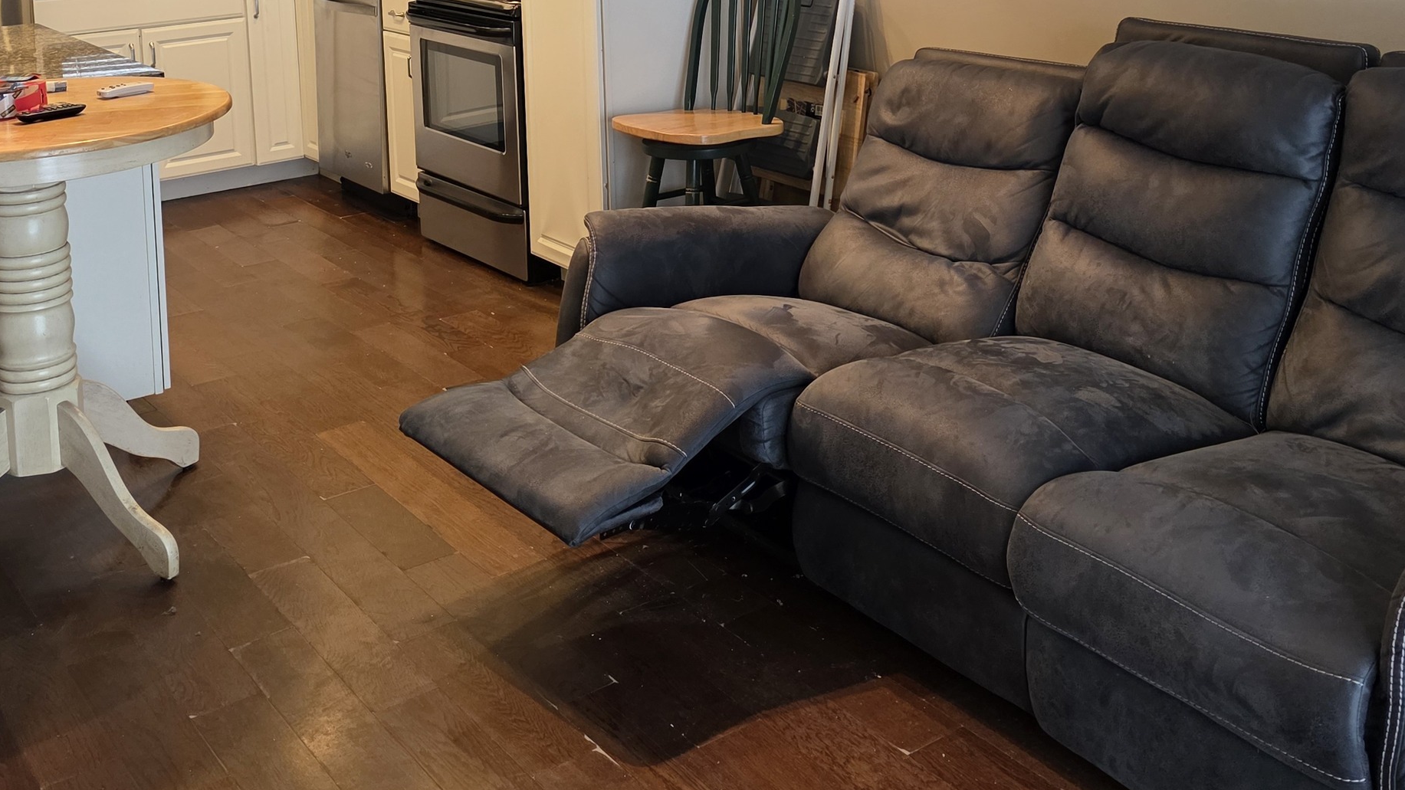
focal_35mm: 42
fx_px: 1565
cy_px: -50
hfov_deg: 48.4
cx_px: 694
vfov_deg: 26.4
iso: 400
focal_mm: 6.3
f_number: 1.7
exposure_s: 1/120
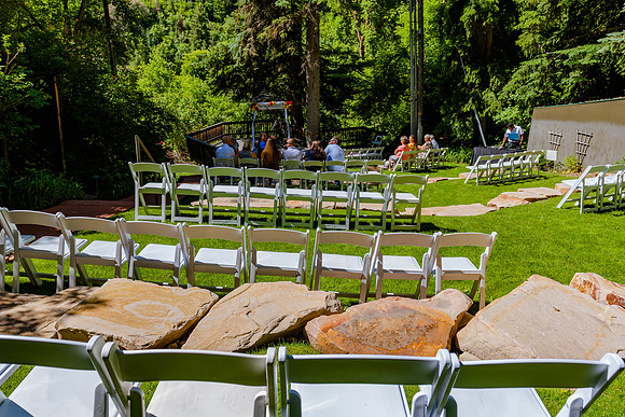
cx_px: 307
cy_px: 194
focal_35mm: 27
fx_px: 476
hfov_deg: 66.6
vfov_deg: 47.3
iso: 200
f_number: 6.3
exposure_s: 1/500
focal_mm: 24
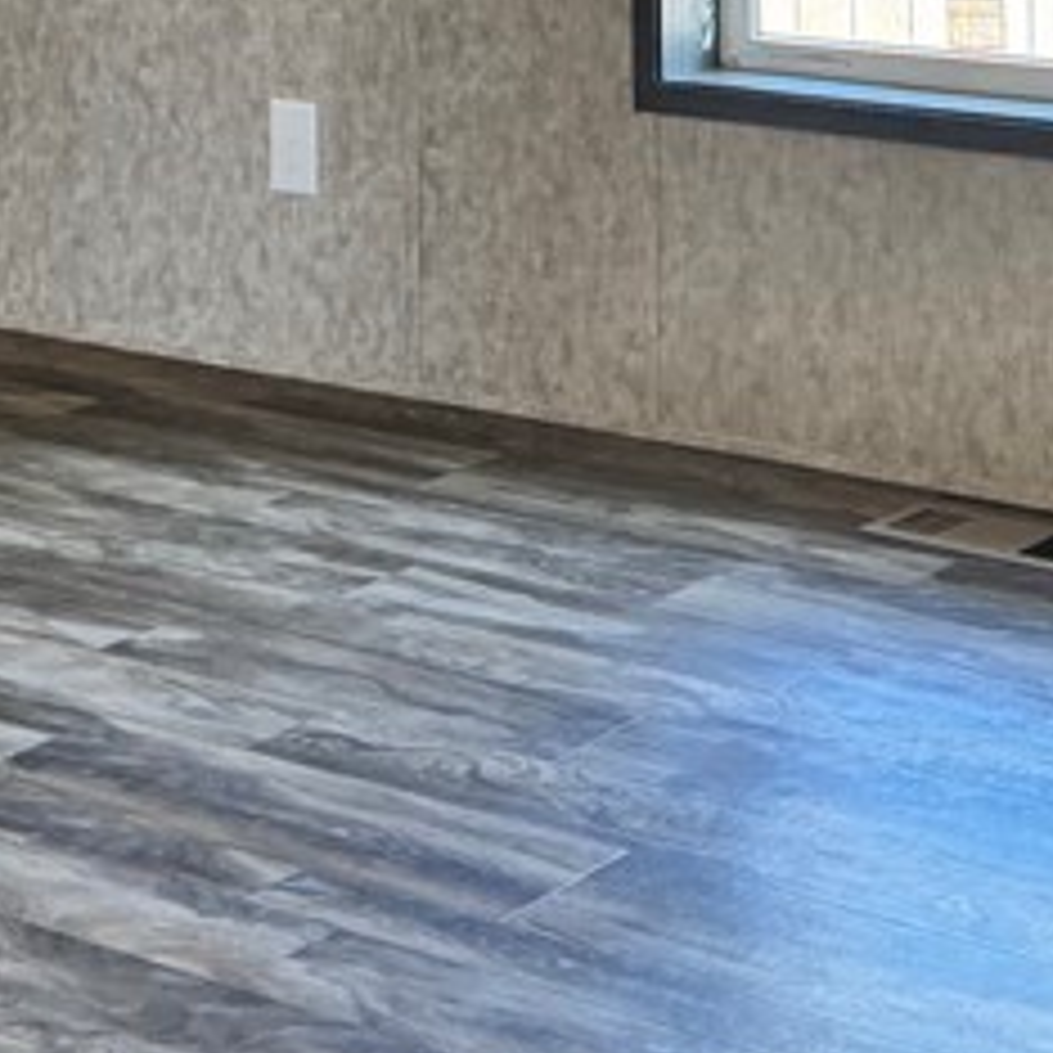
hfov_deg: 18.5
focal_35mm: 93
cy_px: -472
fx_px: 3201
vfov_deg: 17.1
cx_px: 846
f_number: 1.78
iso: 200
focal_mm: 6.76
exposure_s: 1/121
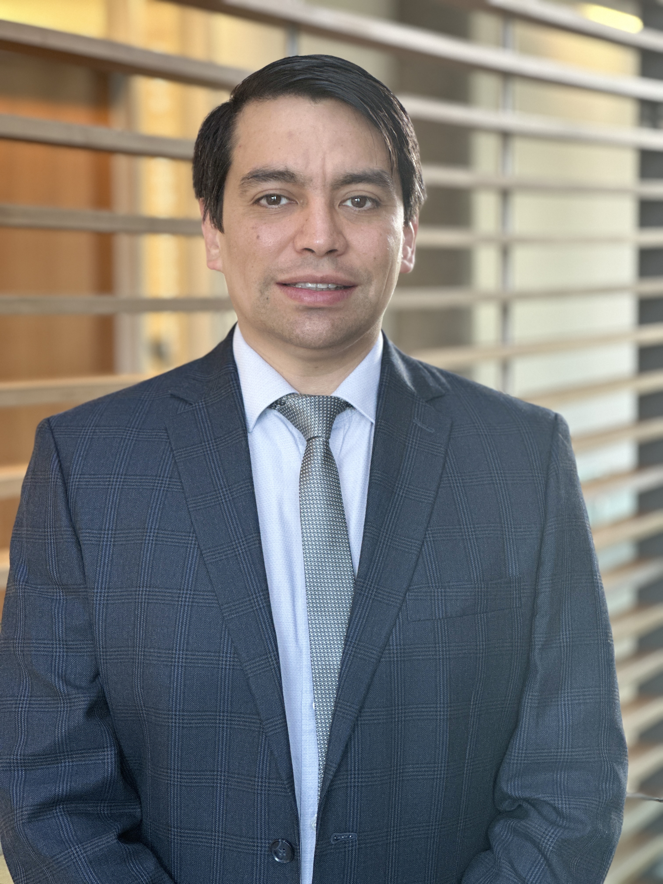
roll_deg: +0.3
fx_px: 1966
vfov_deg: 25.3
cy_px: 442
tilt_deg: -5.0
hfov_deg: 19.1
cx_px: 332
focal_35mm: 77
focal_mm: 9
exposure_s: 1/40
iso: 160
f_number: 2.8
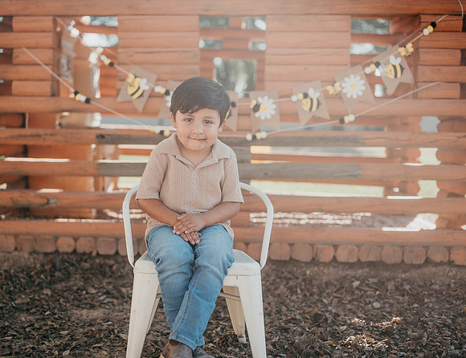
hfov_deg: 41.8
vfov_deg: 32.8
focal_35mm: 45
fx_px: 608
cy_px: 180
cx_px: 197
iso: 64
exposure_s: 1/1600
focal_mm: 35
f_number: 1.6
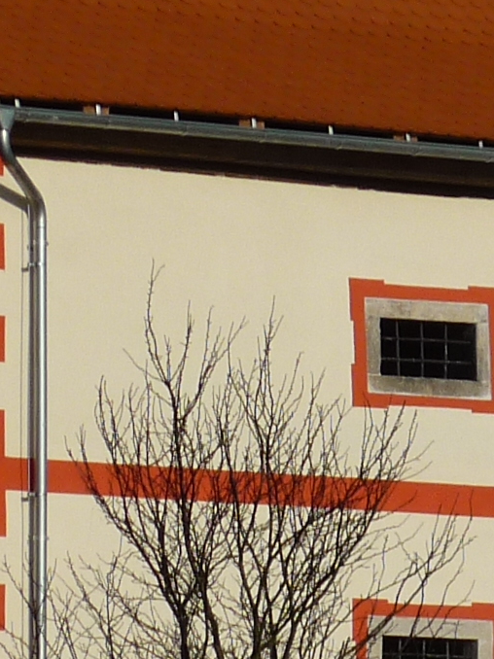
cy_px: 446
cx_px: 696
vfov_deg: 5.8
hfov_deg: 4.3
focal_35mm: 342
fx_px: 6512
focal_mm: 11.7
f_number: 11
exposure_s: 1/250
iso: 100
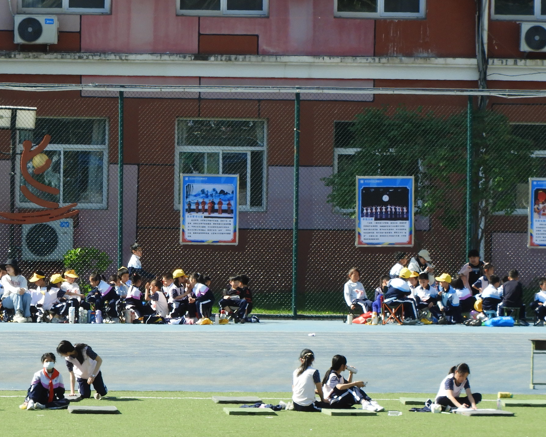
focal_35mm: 591
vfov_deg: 2.6
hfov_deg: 3.3
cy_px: 372
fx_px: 9550
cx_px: 180
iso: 100
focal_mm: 59.1
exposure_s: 1/320
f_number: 5.5
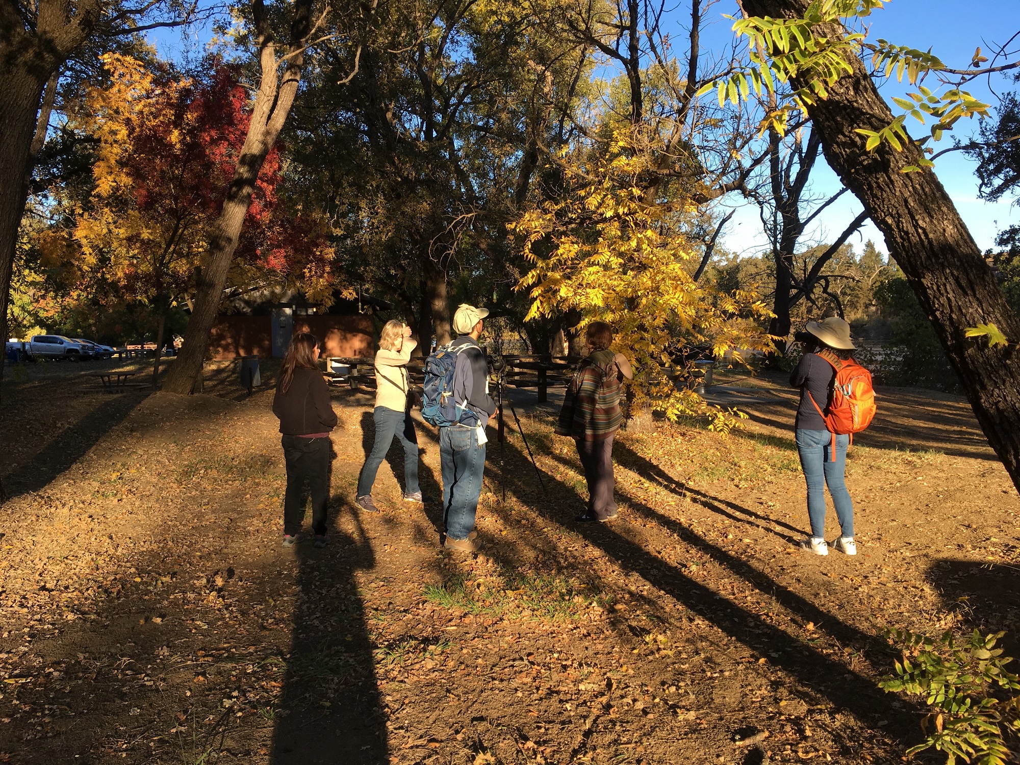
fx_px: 855
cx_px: 510
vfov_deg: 48.2
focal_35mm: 29
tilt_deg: -4.9
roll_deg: +1.3
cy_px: 382
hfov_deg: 61.7
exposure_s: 1/447
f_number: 2.2
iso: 25
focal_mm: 4.15
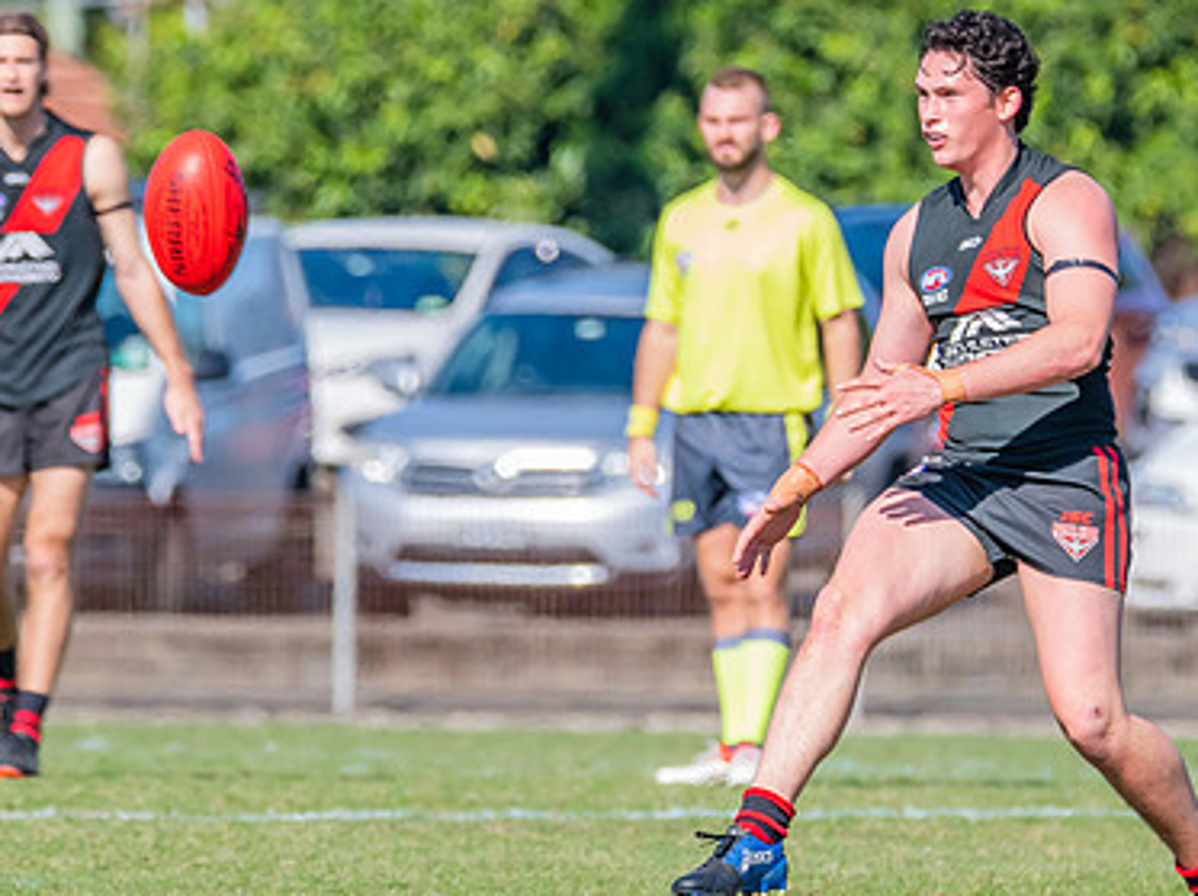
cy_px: 447
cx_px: 939
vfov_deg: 1.6
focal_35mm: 912
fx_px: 31532
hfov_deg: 2.2
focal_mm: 400
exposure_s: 1/1600
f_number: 9
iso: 800
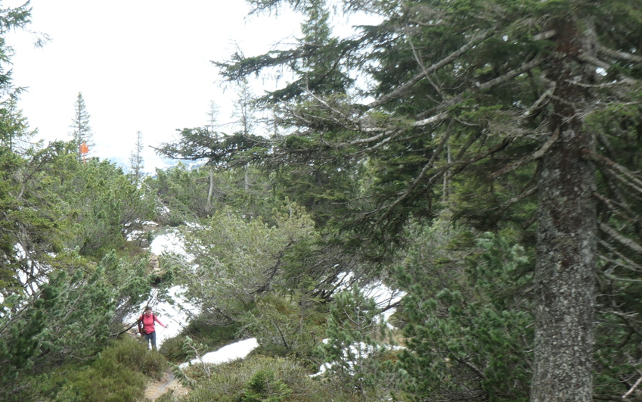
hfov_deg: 28.3
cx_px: 191
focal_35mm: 72
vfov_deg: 18.1
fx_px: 1260
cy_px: 245
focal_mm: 14.7
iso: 200
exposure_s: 1/320
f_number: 3.9
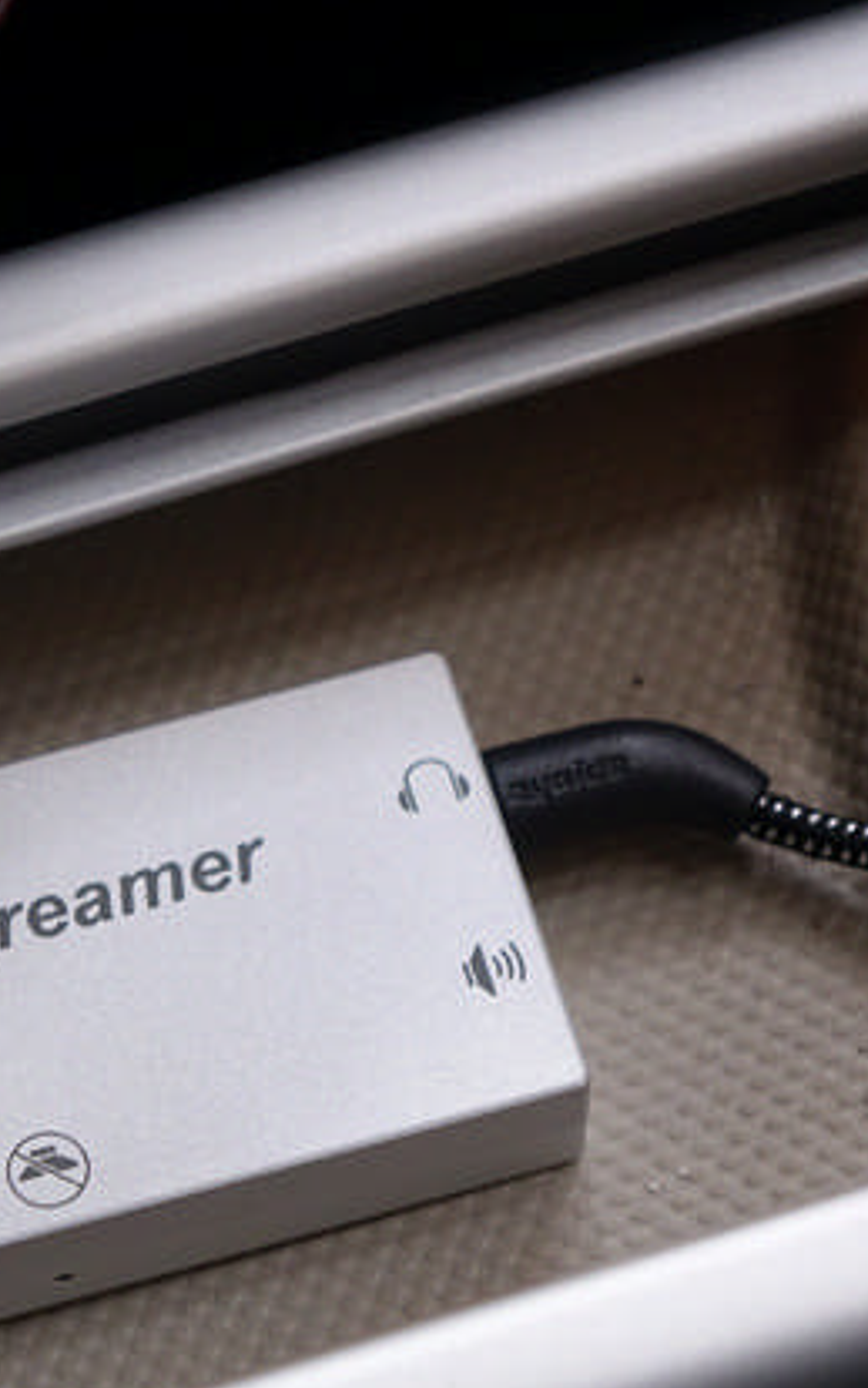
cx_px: 375
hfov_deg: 7.3
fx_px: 6770
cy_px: 826
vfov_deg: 11.7
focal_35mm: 179
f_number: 4
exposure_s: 1/60
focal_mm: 33.41
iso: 500
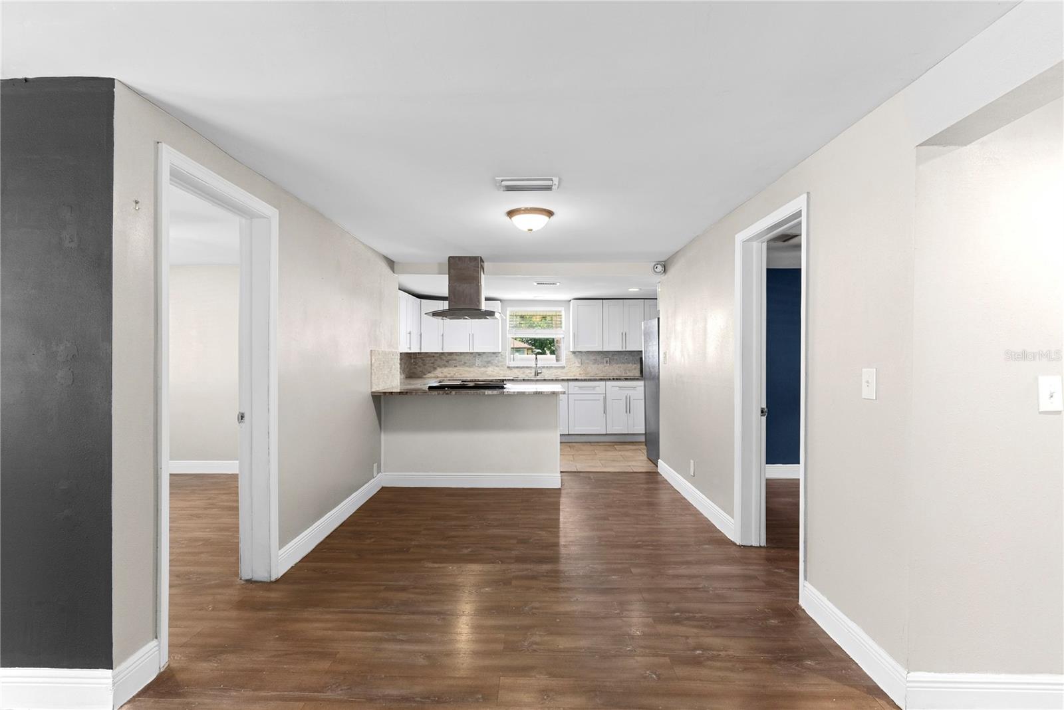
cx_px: 532
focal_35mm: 17
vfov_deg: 70.5
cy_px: 355
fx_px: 503
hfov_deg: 93.3
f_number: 8
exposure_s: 1/2.5
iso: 400
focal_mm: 17
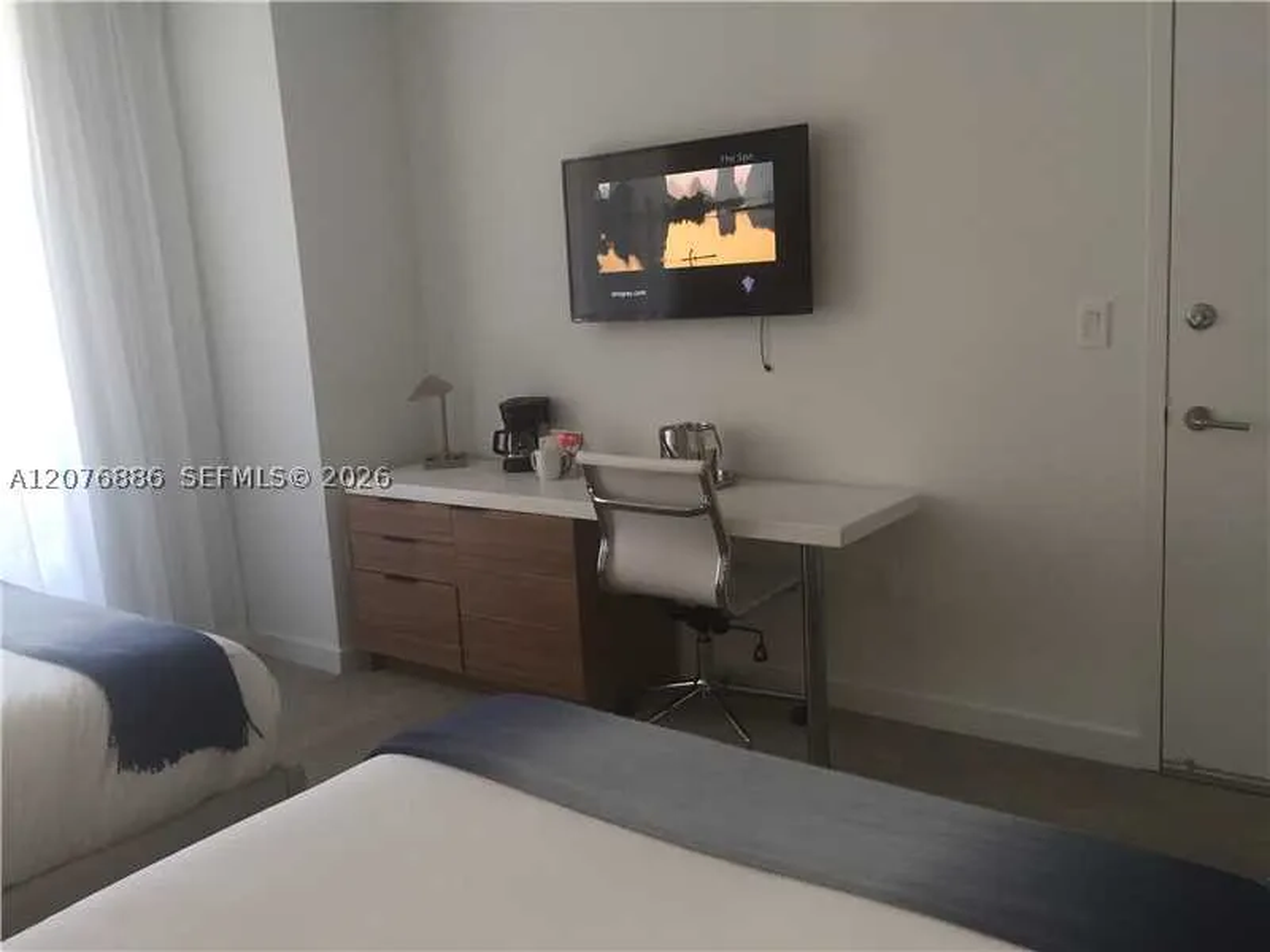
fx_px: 1064
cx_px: 635
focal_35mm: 29
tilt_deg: -11.5
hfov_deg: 61.7
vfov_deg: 48.2
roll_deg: +2.4
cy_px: 476
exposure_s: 1/30
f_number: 2.2
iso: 50
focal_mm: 4.15
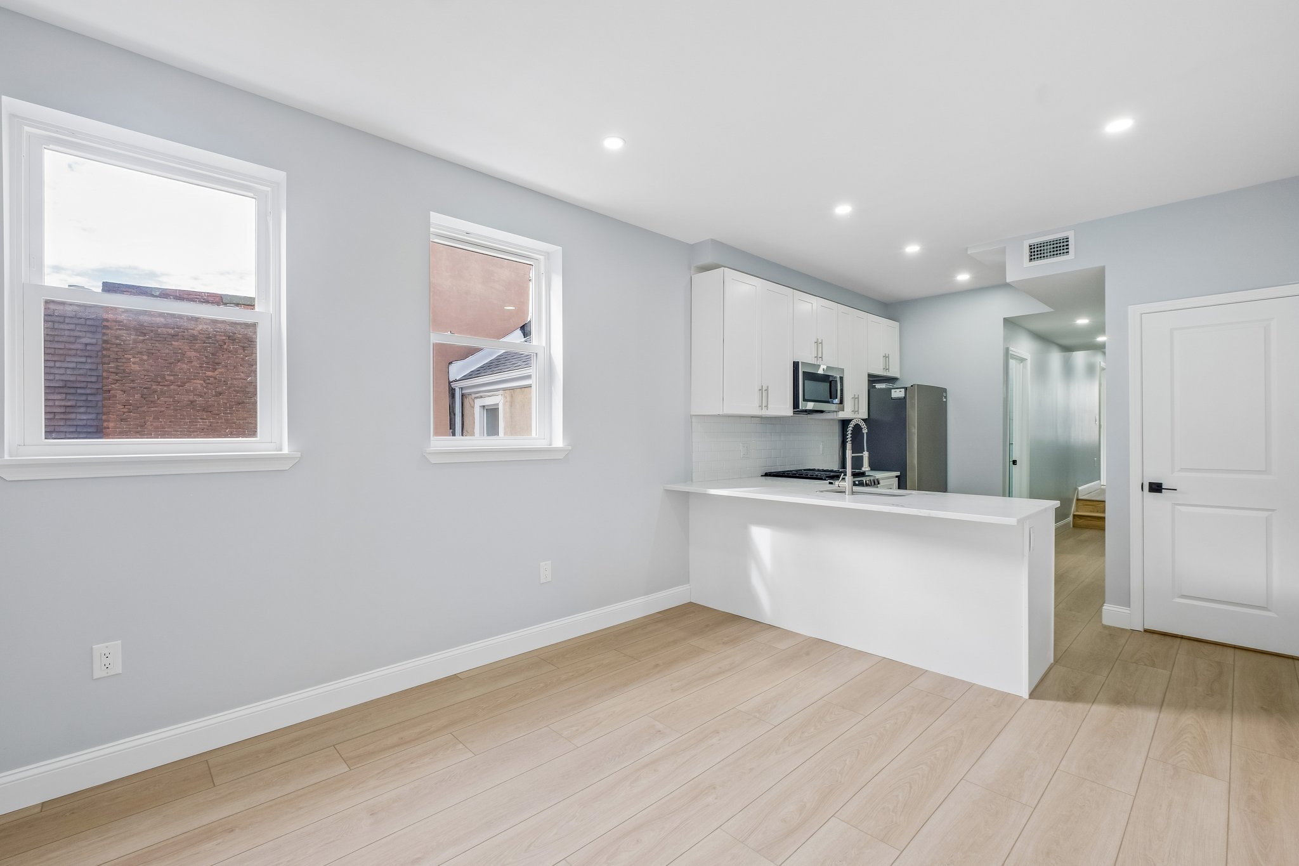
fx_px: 541
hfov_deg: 100.4
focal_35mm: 15
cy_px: 433
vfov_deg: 77.3
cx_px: 650
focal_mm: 10
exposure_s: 1/20
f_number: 8
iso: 250
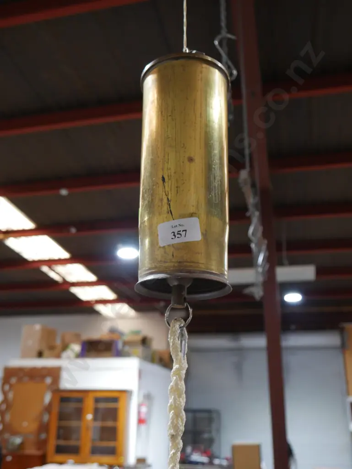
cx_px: 176
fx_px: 461
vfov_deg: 53.9
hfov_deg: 41.8
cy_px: 234
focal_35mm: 34
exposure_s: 1/60
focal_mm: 17
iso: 800
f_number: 4
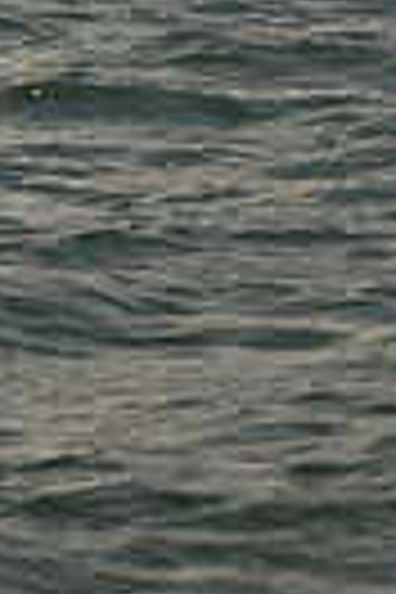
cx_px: 245
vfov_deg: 5.9
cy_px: -585
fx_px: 5676
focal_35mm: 344
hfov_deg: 4.0
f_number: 6.3
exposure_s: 1/640
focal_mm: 78
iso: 250
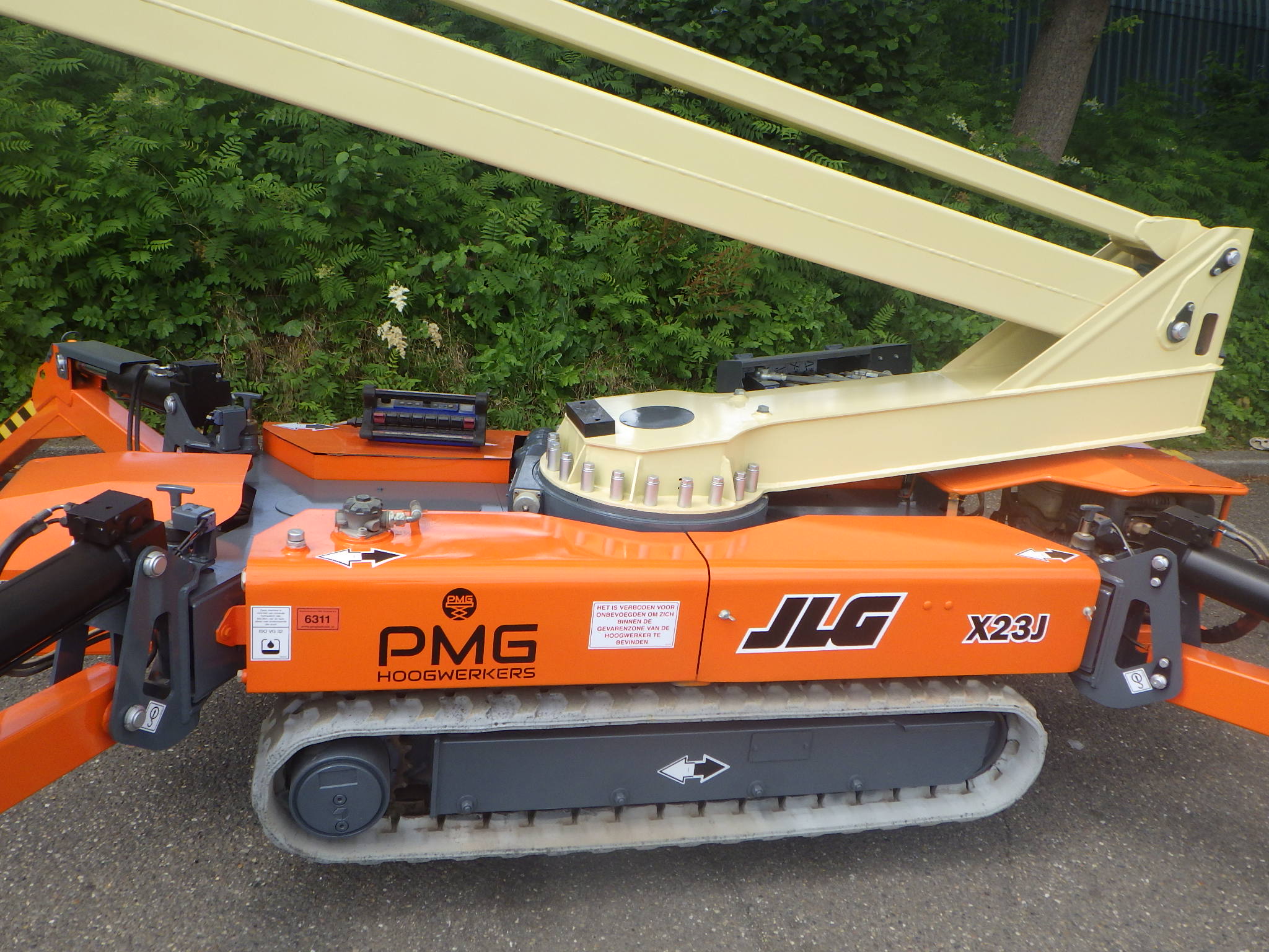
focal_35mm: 28
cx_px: 634
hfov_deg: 63.4
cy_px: 476
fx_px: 1026
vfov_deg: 49.7
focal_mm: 5
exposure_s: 1/400
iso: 125
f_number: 4.2
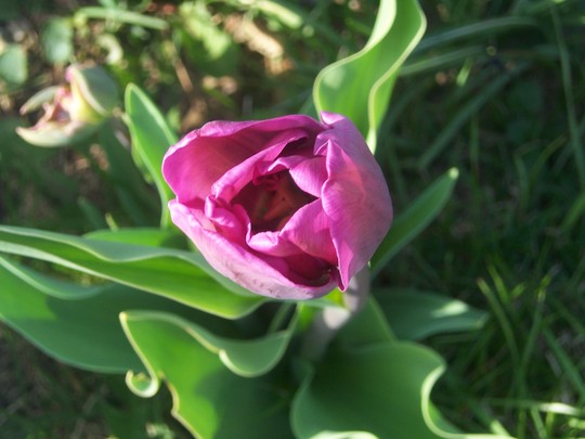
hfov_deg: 23.8
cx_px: 292
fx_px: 1386
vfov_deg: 18.0
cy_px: 220
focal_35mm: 82
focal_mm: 13.5
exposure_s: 1/90
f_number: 4.8
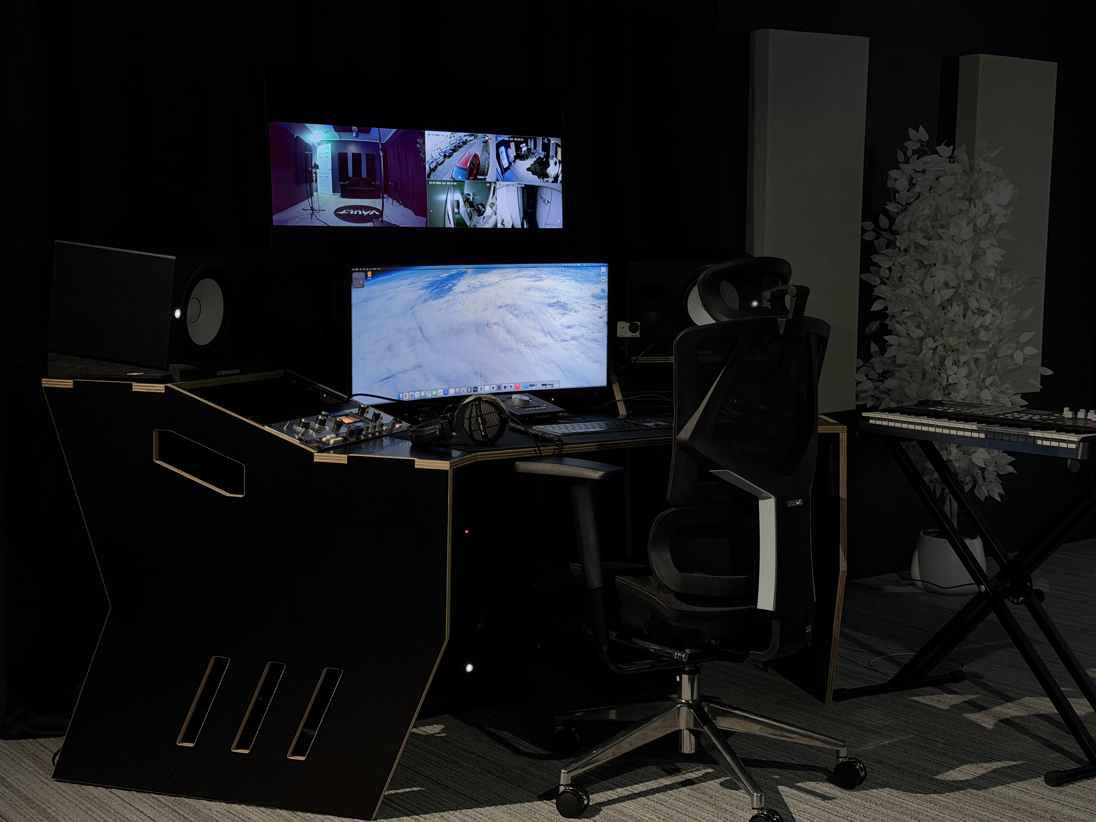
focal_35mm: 48
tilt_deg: -5.8
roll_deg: -0.4
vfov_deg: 30.3
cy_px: 411
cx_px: 548
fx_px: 1520
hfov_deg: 39.7
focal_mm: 6.76
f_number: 1.78
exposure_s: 1/55
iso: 250
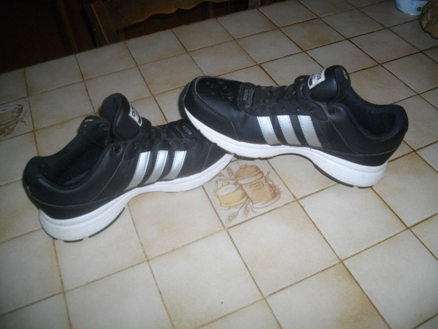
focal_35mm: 31
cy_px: 164
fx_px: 392
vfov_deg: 45.4
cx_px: 219
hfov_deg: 58.4
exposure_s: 1/50
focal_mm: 5.7
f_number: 2.9
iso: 200
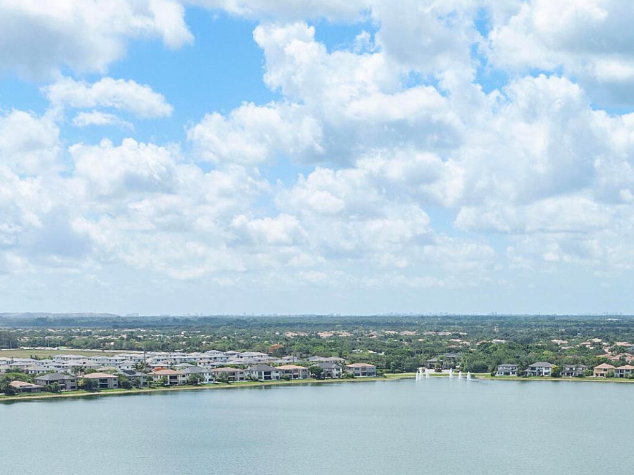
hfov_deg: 28.8
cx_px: 427
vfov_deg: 20.9
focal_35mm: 67
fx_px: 1227
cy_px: 520
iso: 100
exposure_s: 1/2500
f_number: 2.8
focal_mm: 12.29
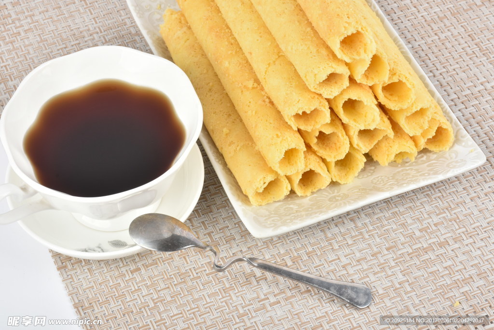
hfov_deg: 20.6
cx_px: 247
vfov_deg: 13.8
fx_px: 1359
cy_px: 165
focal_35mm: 99
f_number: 16
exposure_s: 1/160
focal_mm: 66
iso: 200
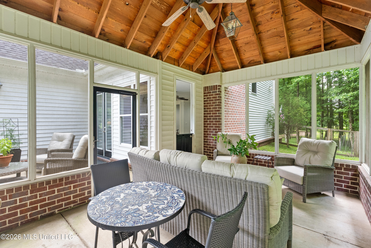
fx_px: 165
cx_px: 186
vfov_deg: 73.8
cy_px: 124
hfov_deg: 96.7
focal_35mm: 16
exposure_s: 1/4
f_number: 9
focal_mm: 16
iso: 800
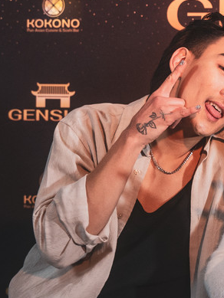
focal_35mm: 117
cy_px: 161
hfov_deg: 12.1
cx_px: 330
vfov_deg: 16.8
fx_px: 1009
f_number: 4
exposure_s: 1/125
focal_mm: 33.1
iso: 1250
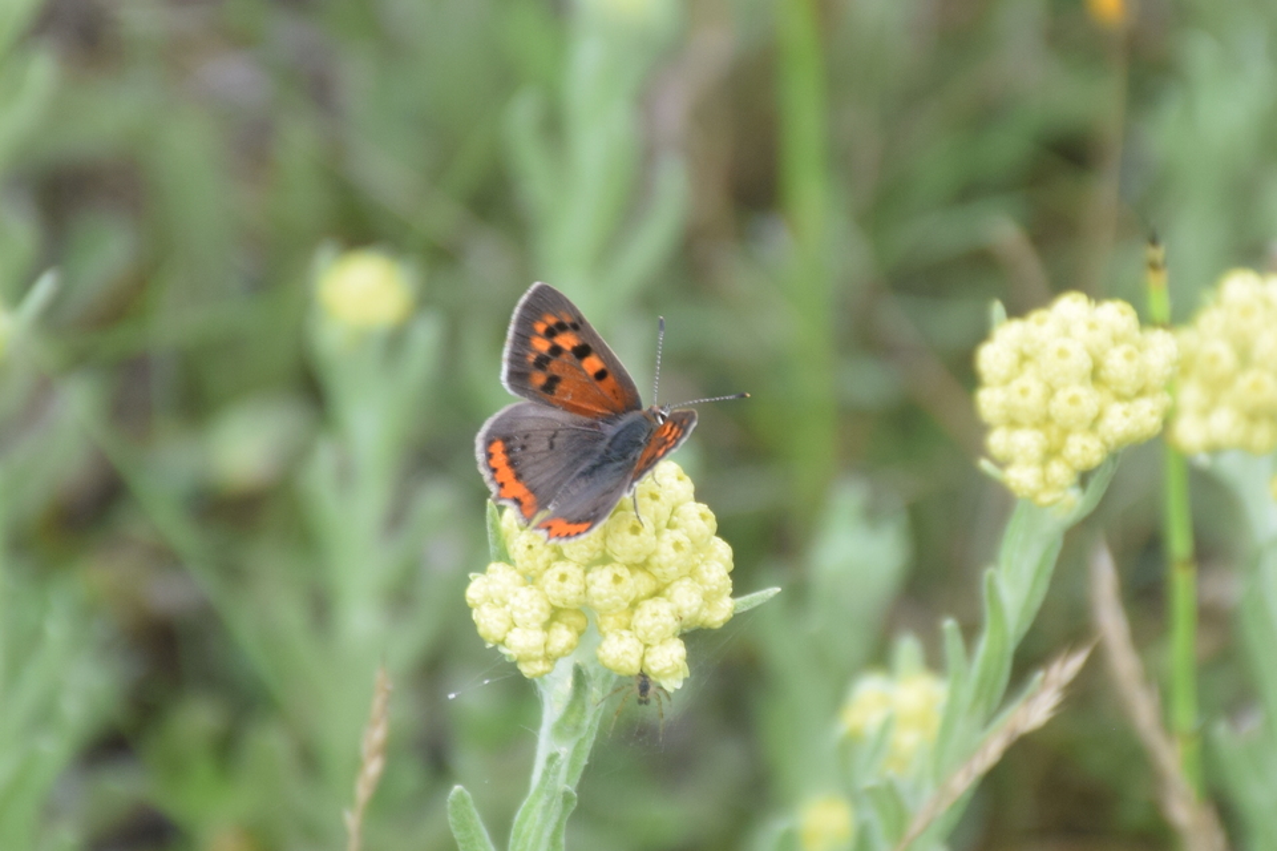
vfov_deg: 6.5
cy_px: 426
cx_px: 638
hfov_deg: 9.8
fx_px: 7446
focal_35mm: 210
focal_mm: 140
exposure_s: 1/200
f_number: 7.1
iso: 320
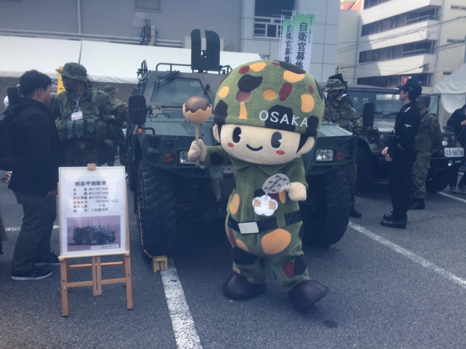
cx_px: 233
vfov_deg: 48.2
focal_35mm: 29
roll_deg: -1.5
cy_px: 174
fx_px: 390
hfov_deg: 61.7
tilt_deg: -11.1
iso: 32
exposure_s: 1/471
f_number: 2.2
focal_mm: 4.15
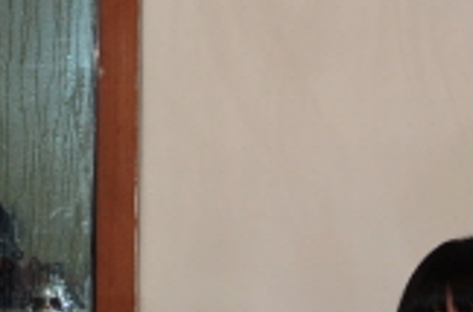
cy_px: 733
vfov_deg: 6.3
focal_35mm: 208
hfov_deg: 9.9
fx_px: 2725
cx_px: 102
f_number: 3.5
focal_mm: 28
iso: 250
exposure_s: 1/60
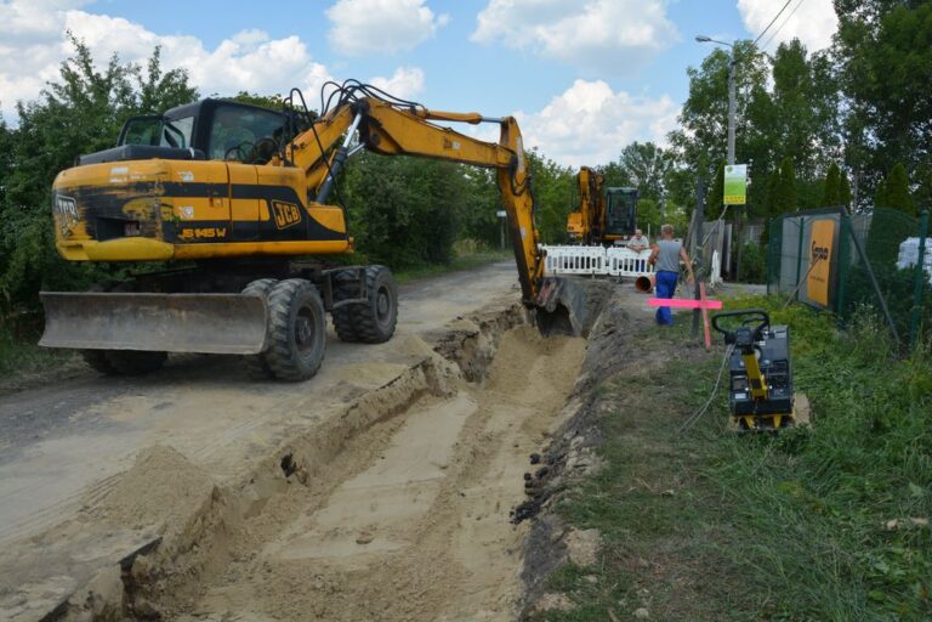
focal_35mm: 52
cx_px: 466
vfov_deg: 25.8
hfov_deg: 37.9
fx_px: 1359
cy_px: 311
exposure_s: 1/200
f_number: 10
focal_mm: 35
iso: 100
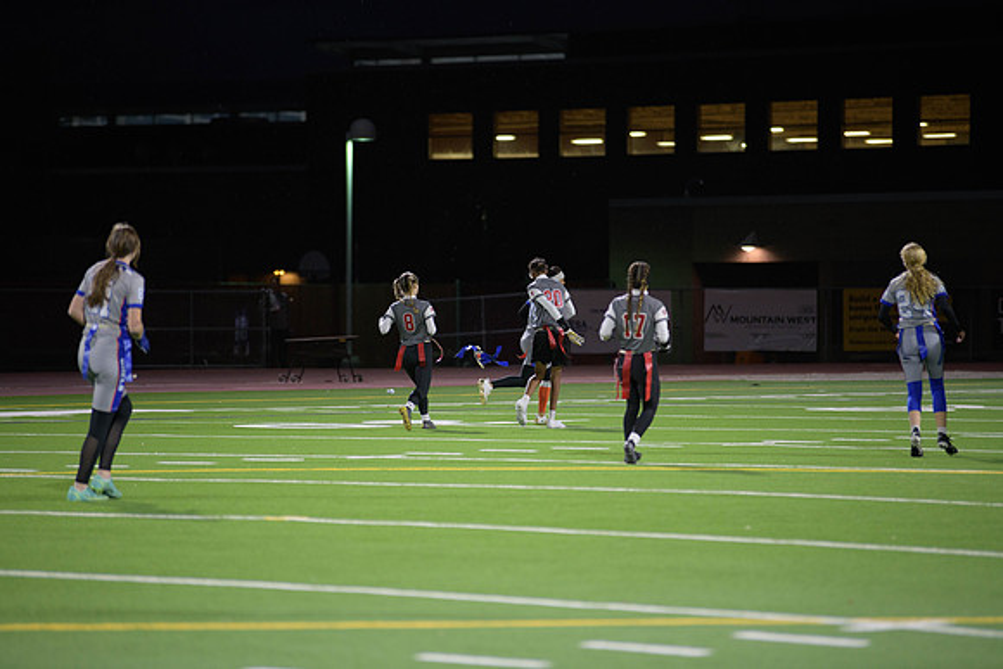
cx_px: 502
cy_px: 334
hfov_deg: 10.3
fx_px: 5573
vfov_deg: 6.9
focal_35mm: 200
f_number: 2.8
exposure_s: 1/200
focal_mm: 200
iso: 1250
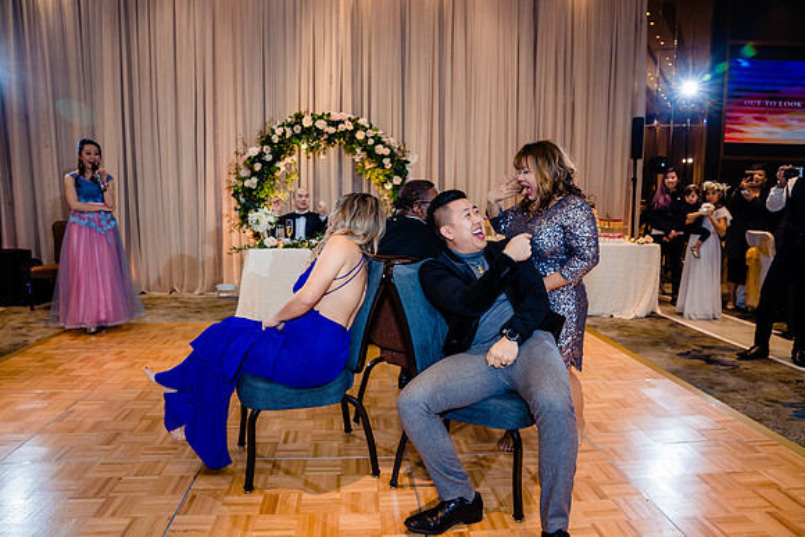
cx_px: 402
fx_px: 537
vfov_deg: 53.2
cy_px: 268
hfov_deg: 73.7
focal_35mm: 24
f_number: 4
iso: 1000
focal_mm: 24
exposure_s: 1/160
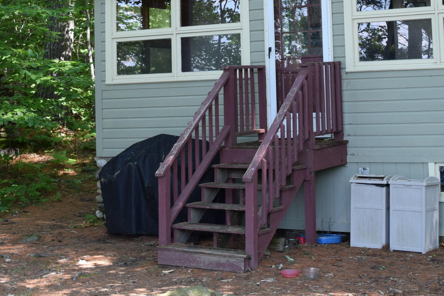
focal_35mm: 77
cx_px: 263
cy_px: -3
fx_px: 949
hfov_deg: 26.3
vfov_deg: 17.3
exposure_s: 1/160
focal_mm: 24
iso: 400
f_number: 6.3
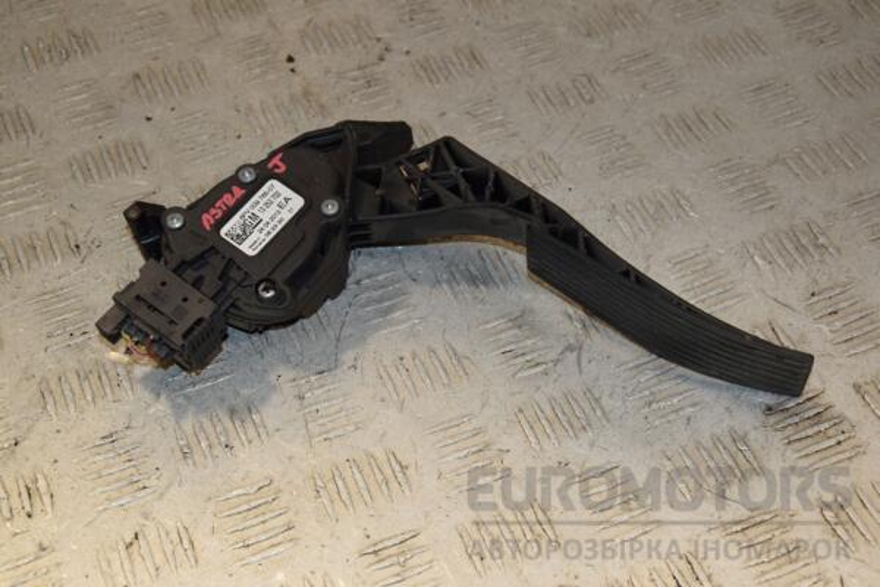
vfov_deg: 20.2
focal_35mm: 68
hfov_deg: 29.9
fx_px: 1650
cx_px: 440
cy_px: 294
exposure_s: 1/200
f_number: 9
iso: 800
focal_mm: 45
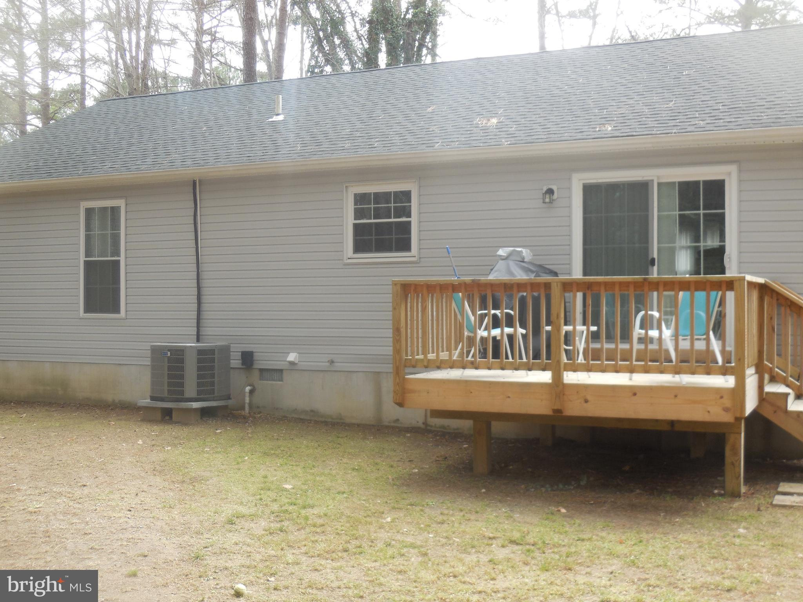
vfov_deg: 31.5
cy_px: 301
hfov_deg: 41.2
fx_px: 1067
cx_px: 402
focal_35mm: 46
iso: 125
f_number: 3.8
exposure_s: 1/100
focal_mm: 8.2
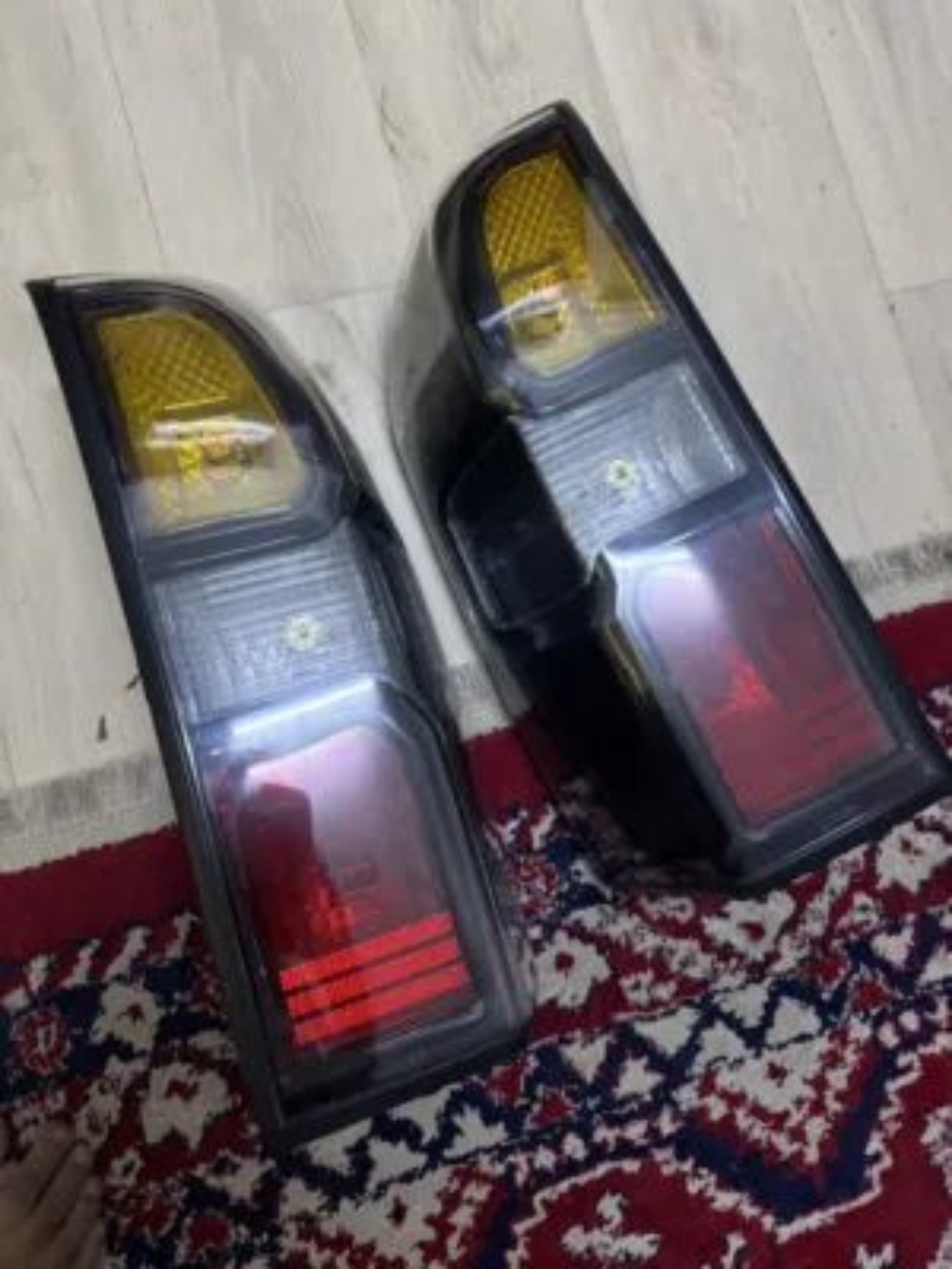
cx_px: 476
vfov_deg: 71.6
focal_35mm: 24
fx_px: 880
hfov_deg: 56.8
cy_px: 634
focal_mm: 6.76
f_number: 1.78
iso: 800
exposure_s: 1/33
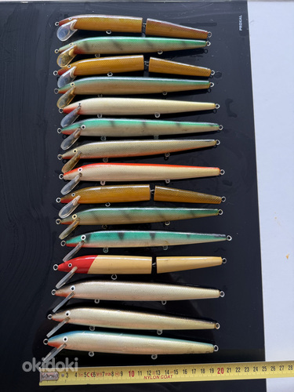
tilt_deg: -83.7
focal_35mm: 24
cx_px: 147
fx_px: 272
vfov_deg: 71.6
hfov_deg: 56.8
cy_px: 196
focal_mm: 6.76
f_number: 1.78
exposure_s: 1/50
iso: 160
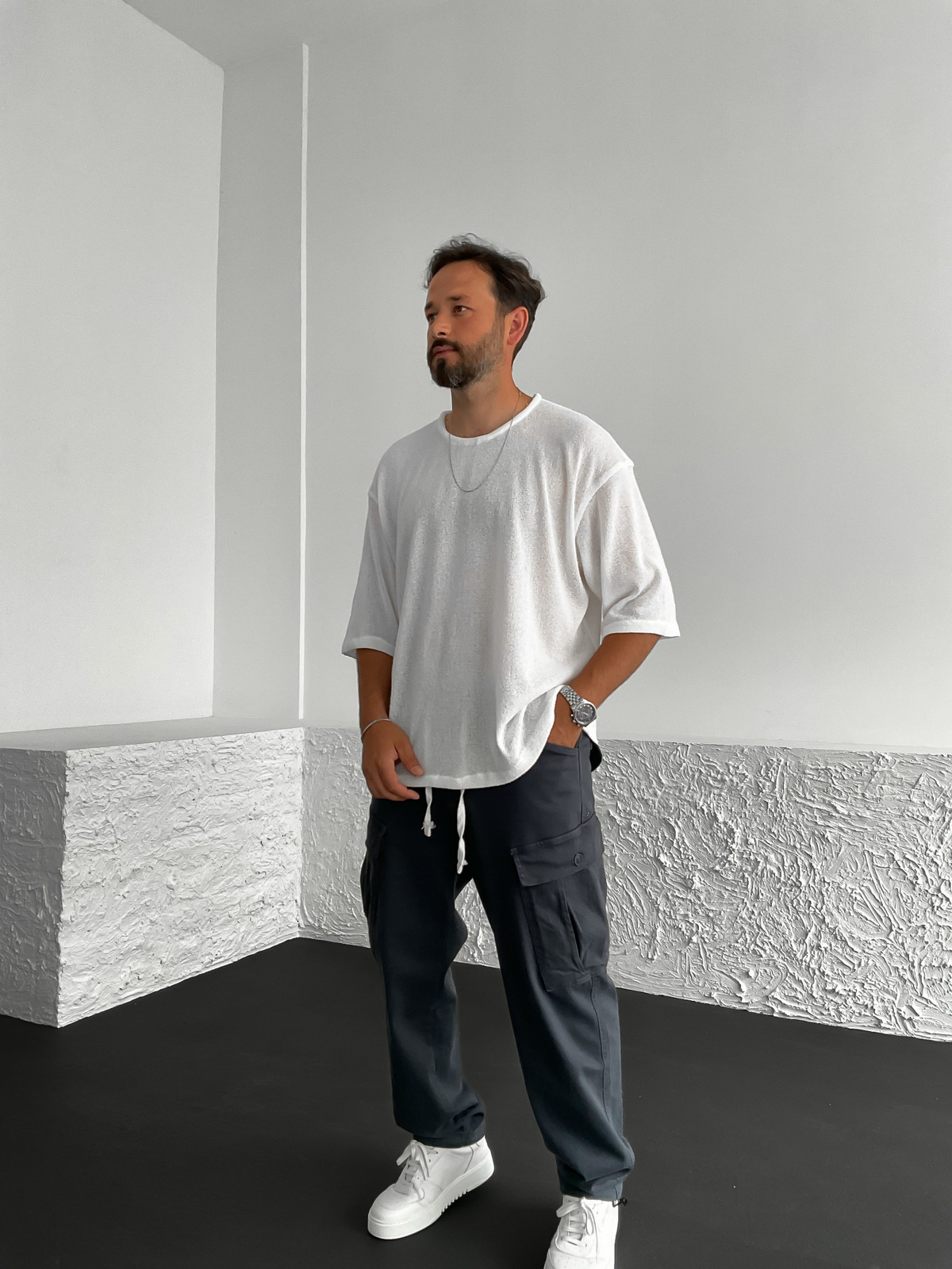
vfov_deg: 61.7
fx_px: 1063
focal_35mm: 29
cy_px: 634
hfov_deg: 48.2
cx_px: 476
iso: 50
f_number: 1.8
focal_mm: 3
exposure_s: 1/120
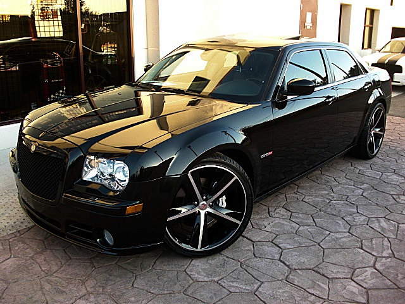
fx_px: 421
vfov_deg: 39.7
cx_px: 202
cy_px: 152
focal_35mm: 36
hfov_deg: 51.4
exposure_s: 1/80
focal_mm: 6.3
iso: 100
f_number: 2.8
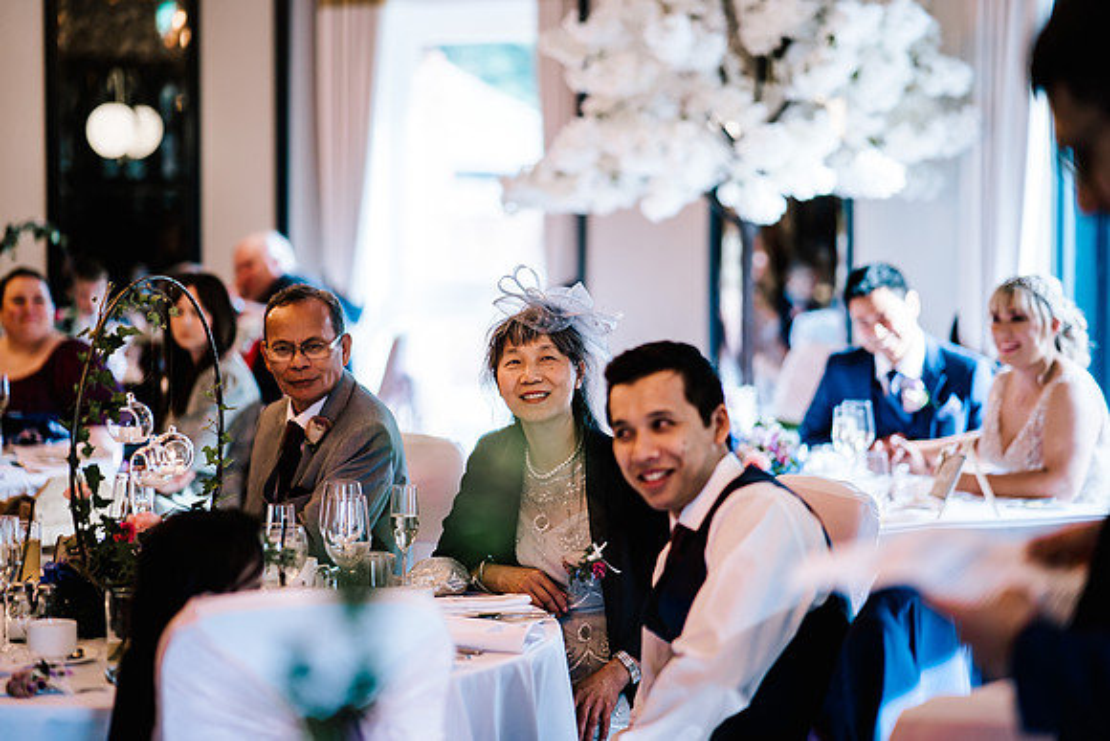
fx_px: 2672
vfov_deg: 15.8
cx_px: 555
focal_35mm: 87
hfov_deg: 23.5
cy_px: 371
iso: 160
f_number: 1.4
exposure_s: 1/250
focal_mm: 85
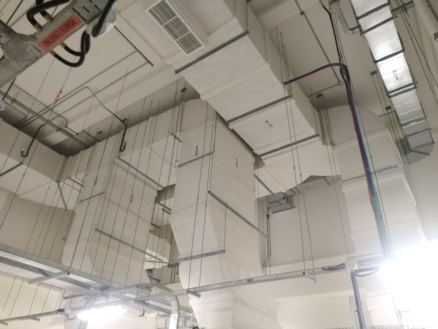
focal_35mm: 26
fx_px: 329
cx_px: 219
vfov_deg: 53.1
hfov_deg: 67.3
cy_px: 164
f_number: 1.8
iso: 669
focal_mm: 3.62
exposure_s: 1/20
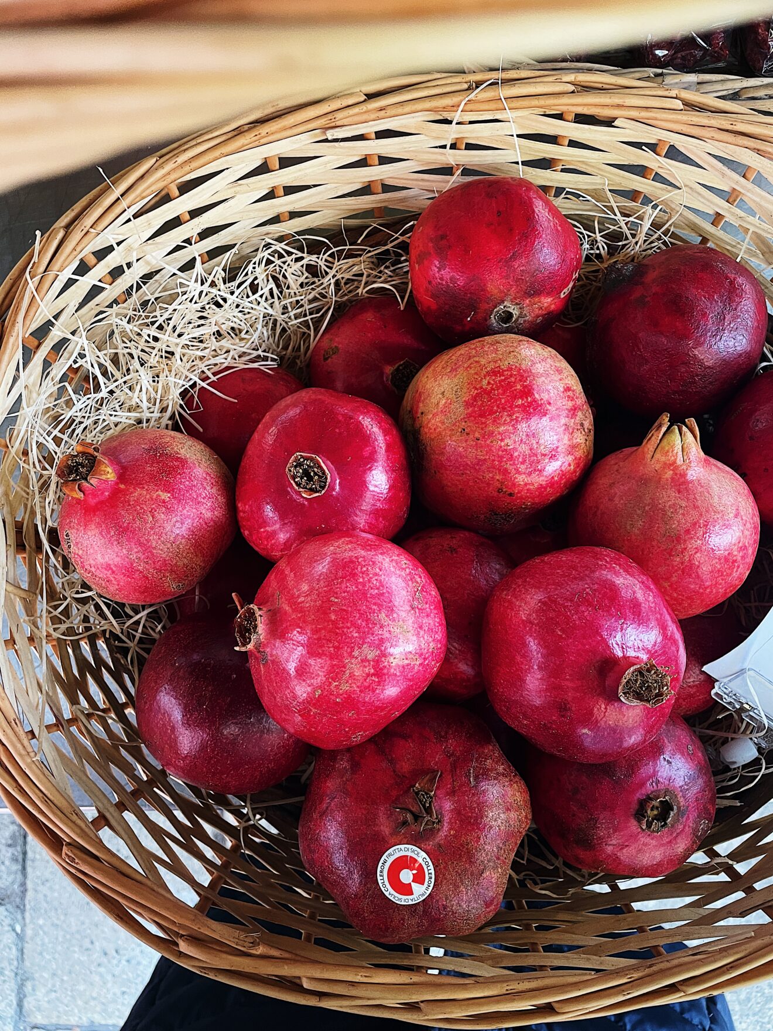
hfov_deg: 53.1
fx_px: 774
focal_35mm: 26
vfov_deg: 67.3
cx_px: 386
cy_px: 516
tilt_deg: -84.5
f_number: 1.6
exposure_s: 1/50
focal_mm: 4.2
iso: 200
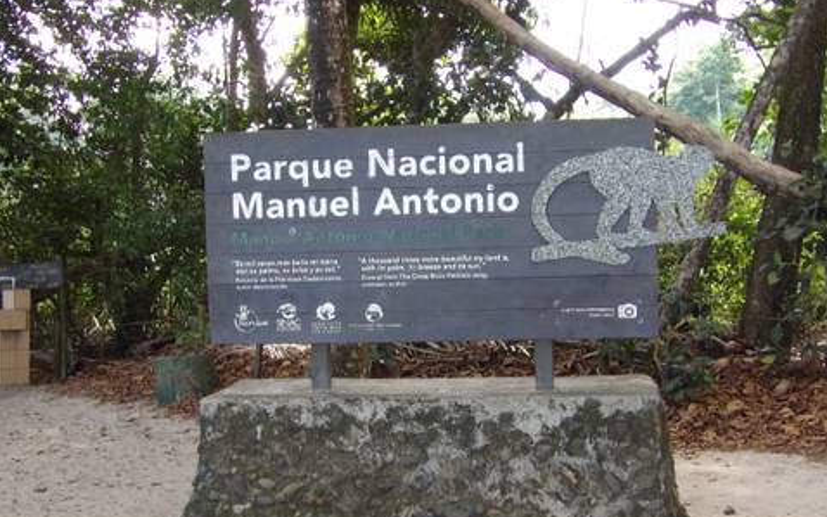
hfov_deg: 41.0
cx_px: 414
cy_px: 301
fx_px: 1105
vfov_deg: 26.3
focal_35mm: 49
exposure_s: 1/32
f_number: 3.8
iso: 200
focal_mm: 8.2
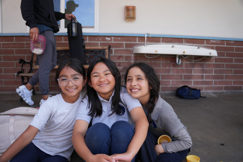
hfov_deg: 65.4
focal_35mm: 28
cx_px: 122
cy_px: 81
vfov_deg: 46.3
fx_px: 189
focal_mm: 18.7
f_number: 2.8
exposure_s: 1/400
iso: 125
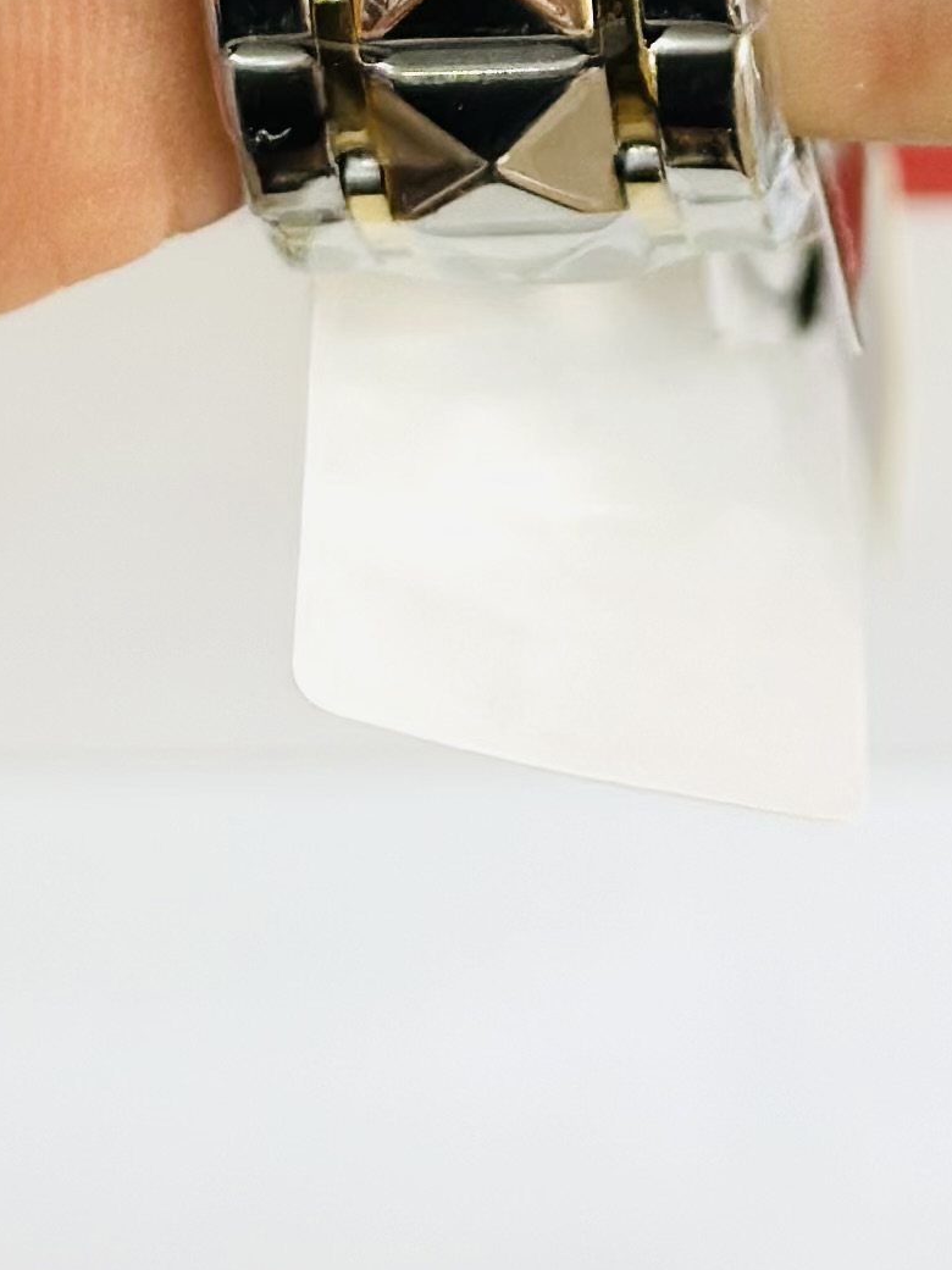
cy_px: -1021
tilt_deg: -52.2
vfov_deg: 10.1
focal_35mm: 186
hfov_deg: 8.0
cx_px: 882
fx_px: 6825
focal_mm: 6.86
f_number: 1.78
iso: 80
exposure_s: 1/246
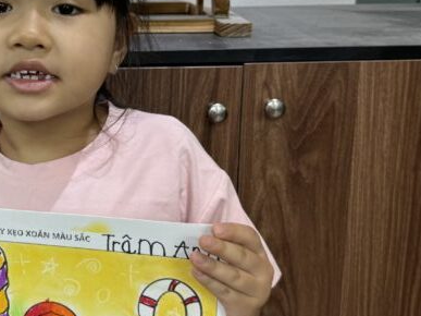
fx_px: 754
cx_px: 36
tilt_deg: -12.0
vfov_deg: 23.5
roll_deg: +1.6
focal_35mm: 62
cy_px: 110
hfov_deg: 29.8
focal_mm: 6.76
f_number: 1.78
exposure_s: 1/100
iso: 64
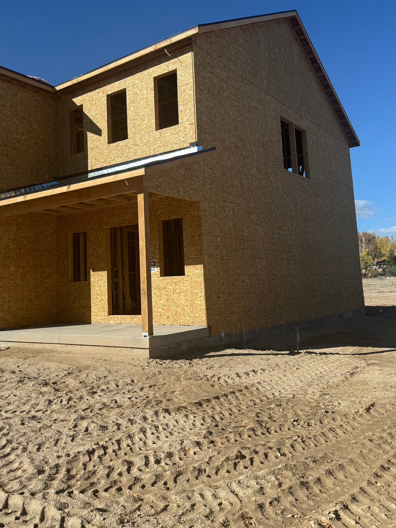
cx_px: 141
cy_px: 217
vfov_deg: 56.5
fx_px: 488
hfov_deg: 43.7
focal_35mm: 32
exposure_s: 1/5319
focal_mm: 6.76
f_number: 1.78
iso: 80
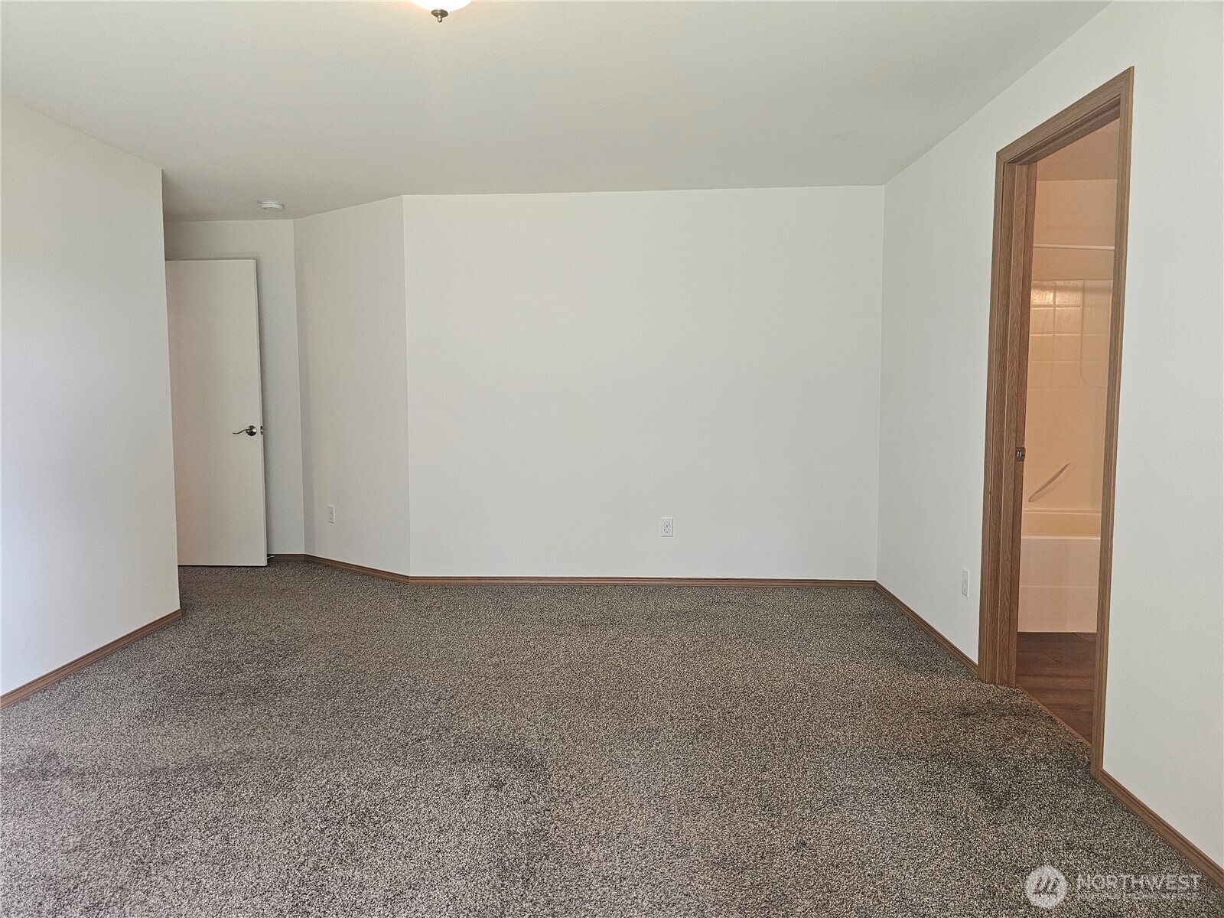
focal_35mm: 23
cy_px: 459
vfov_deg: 58.9
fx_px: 813
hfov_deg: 73.9
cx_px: 612
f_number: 1.7
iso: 320
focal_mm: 6.3
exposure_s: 1/120
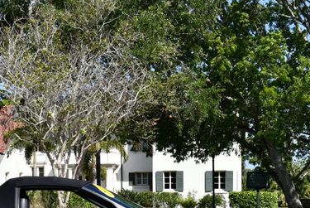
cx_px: 93
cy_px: 173
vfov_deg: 18.0
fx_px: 647
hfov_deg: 26.7
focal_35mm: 75
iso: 100
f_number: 8
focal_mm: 22
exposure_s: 1/250
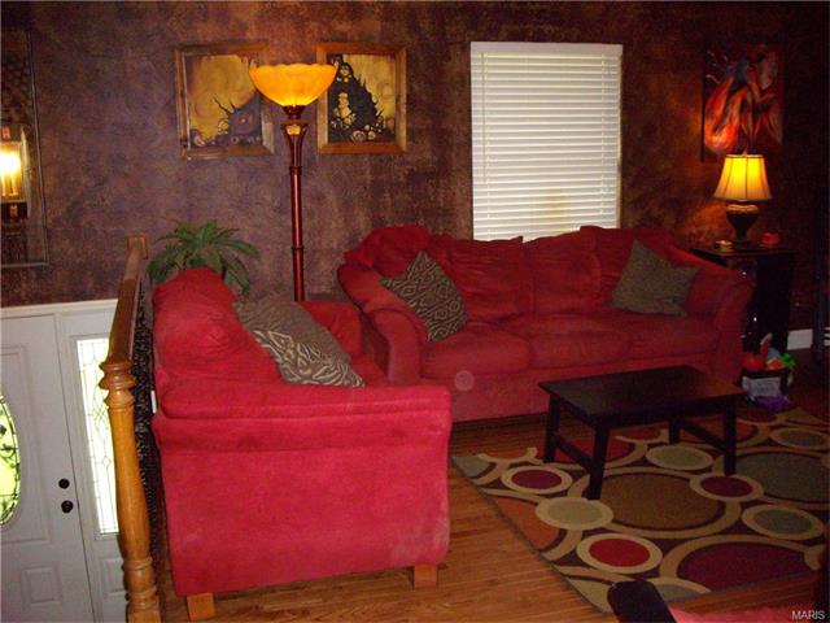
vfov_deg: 37.7
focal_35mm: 38
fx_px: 911
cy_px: 312
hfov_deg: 49.0
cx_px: 415
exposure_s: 1/40
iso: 400
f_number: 2.7
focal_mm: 6.2
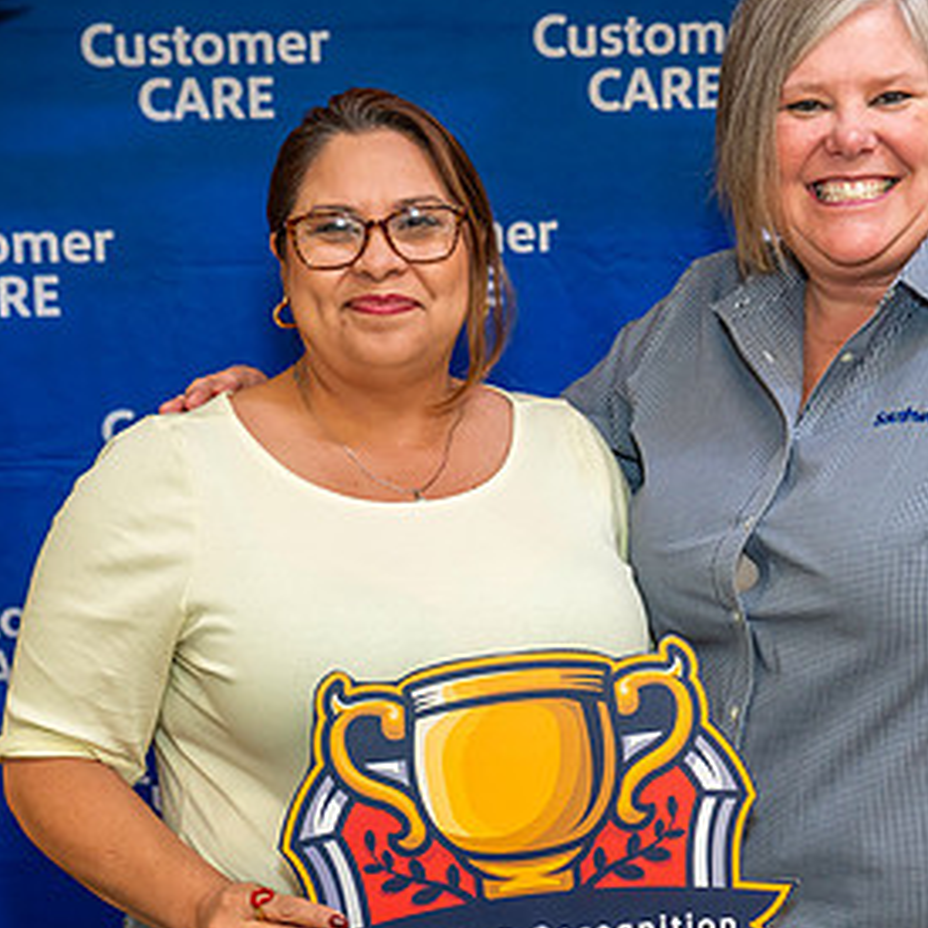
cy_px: 528
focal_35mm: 79
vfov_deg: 21.9
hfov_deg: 21.8
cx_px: 621
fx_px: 2396
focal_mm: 43
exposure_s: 1/160
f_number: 4
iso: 1250
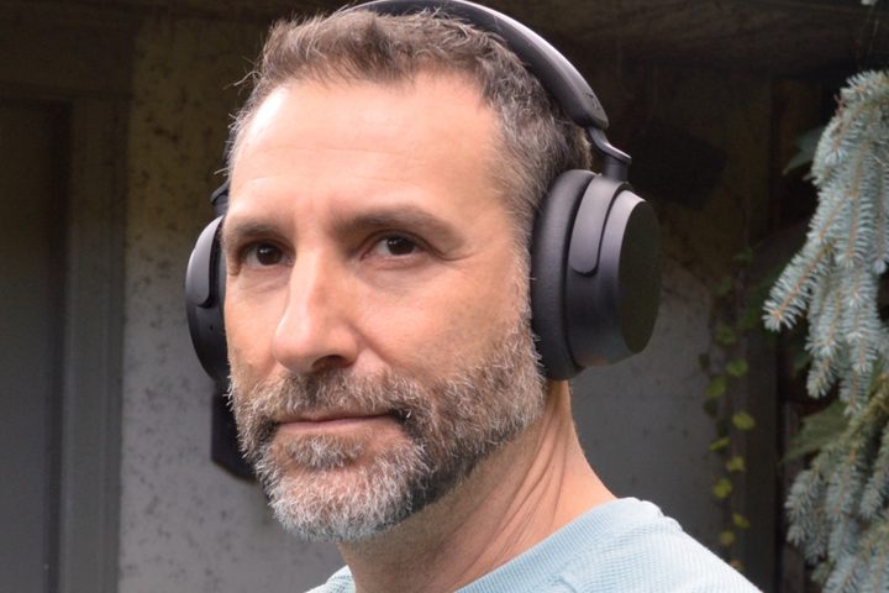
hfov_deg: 51.3
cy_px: 296
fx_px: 926
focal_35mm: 38
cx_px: 444
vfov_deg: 35.5
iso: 400
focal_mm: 25
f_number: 5
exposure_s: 1/100
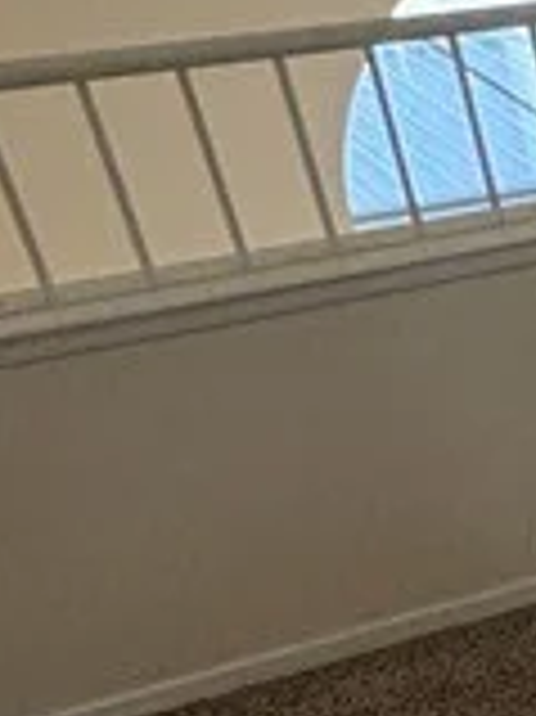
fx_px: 1861
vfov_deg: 21.3
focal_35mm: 90
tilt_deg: -31.6
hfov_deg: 11.4
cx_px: 1509
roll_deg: -2.5
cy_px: 662
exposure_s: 1/60
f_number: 2.2
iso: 160
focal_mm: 2.22
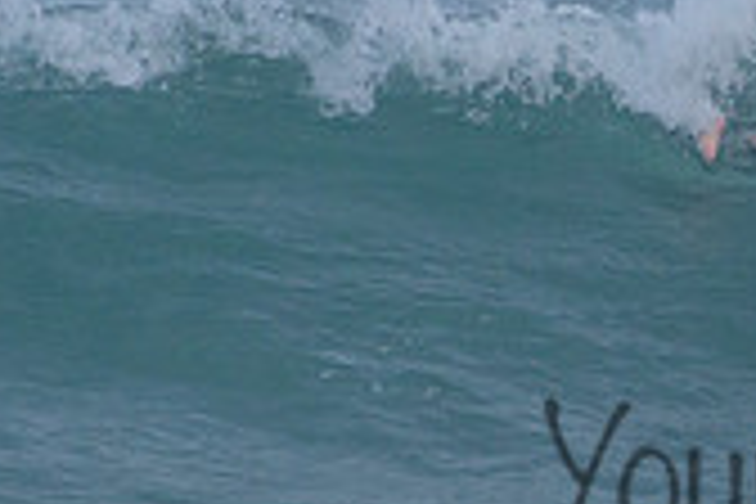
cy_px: 388
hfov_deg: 1.0
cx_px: 1297
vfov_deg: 0.7
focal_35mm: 2113
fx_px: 44370
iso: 640
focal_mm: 500
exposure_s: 1/2000
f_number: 5.6
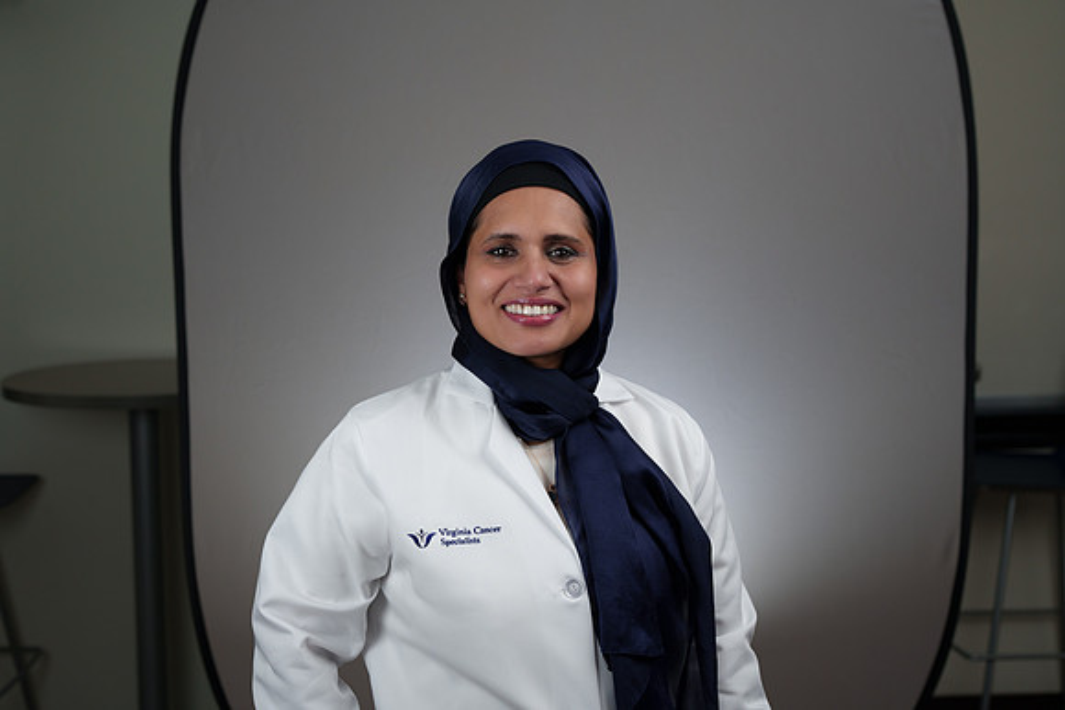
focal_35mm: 50
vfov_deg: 27.0
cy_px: 355
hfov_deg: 39.6
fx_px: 1479
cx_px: 532
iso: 400
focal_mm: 50
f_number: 4
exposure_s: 1/250
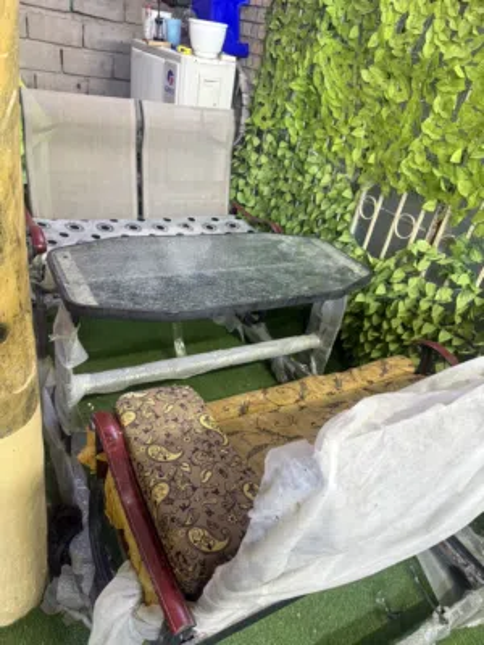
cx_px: 242
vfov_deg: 71.6
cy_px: 322
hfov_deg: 56.8
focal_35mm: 24
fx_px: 447
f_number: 1.78
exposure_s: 1/50
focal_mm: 6.76
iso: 250
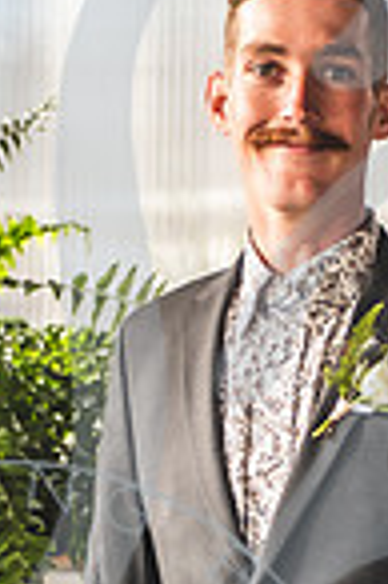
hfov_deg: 6.3
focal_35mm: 216
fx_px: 3500
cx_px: 188
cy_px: 528
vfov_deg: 9.5
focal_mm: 70
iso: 125
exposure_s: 1/160
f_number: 2.8
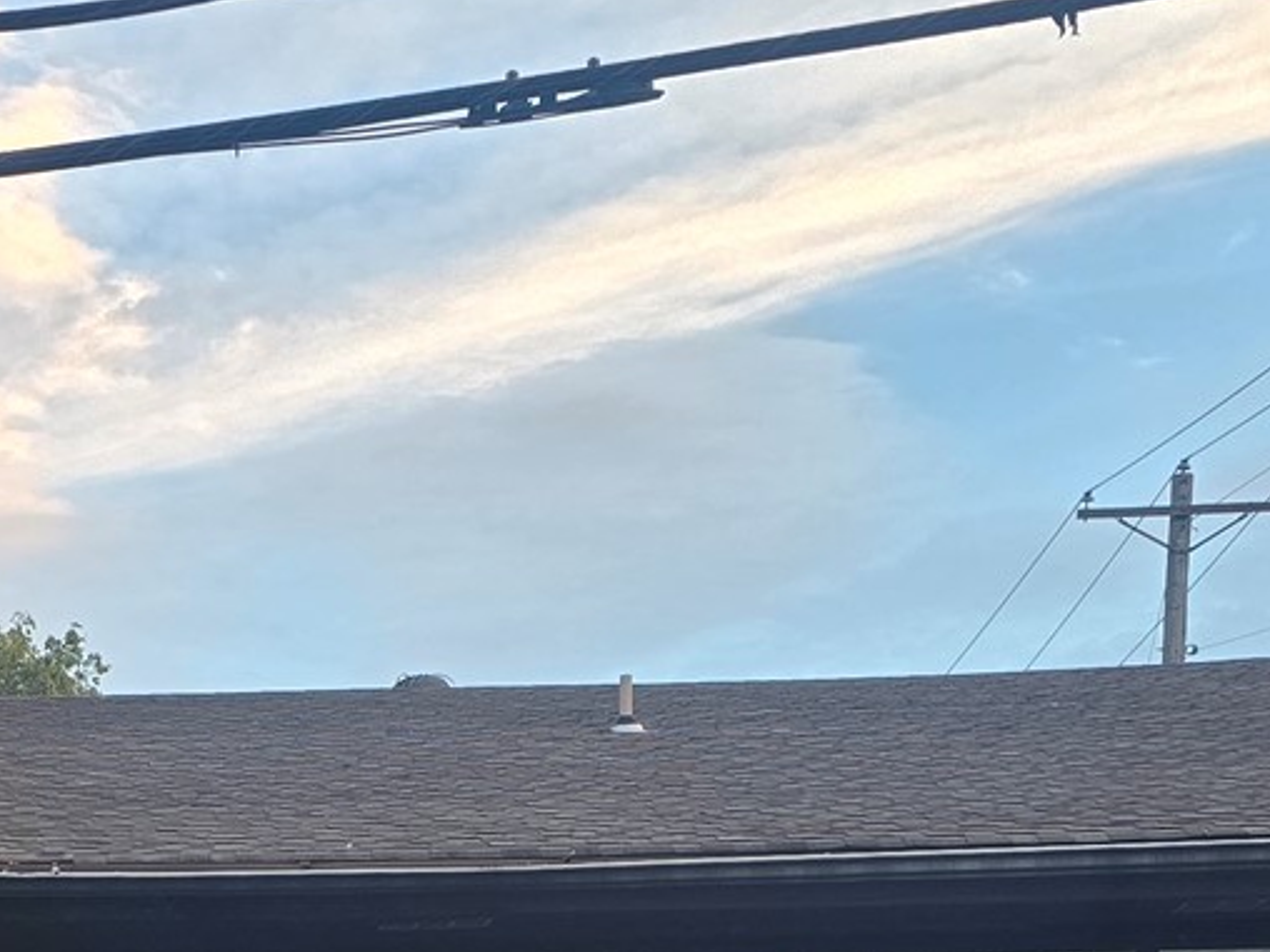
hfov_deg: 21.3
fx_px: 3192
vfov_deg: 15.5
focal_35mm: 87
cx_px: -145
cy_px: 1489
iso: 100
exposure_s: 1/180
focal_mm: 6.3
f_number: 1.7
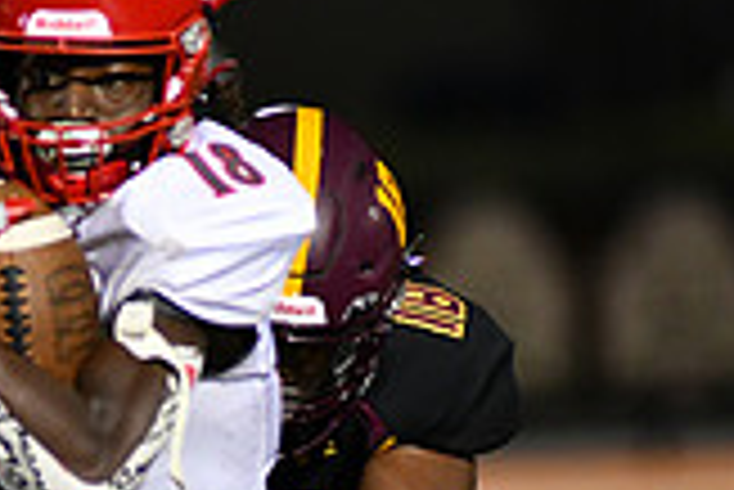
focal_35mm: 1070
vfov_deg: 1.3
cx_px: 50
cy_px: 456
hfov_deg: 1.9
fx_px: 21835
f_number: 2.8
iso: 2200
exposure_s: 1/1000
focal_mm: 300
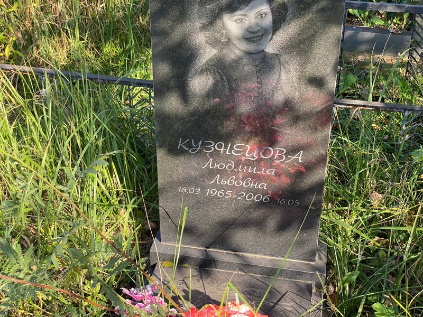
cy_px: 158
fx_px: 635
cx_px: 212
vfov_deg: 28.0
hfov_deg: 36.8
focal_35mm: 52
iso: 20
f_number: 2
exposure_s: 1/256
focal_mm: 6
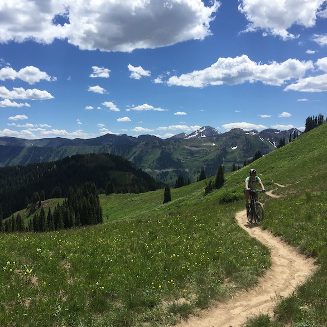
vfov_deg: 47.2
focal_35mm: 35
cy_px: 167
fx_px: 374
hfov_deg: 47.2
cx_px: 151
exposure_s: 1/3049
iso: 32
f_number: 2.2
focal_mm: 4.15
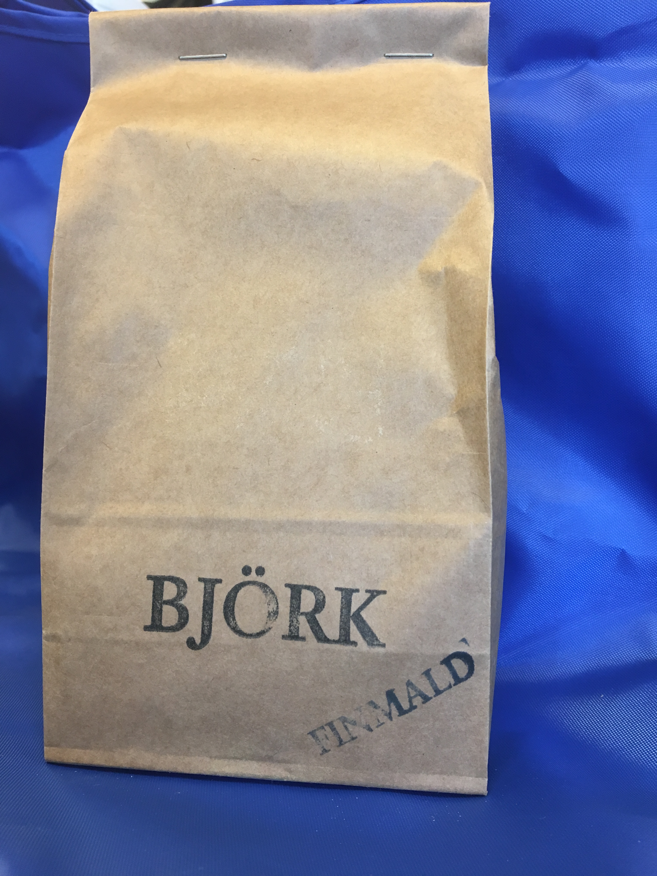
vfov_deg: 61.7
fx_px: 734
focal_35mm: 29
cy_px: 438
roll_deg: +0.5
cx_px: 328
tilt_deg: -5.5
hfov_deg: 48.2
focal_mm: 4.15
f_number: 2.2
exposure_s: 1/33
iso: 125
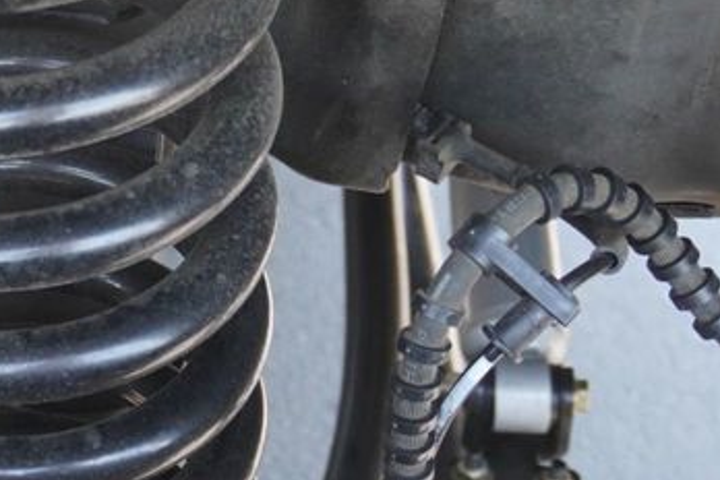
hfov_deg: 19.3
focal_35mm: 101
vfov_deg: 13.5
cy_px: 197
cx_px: -56
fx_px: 2029
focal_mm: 23
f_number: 4
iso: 640
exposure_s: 1/160
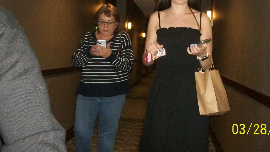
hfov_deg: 45.4
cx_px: 146
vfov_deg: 26.0
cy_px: 26
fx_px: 322
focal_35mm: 45
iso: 400
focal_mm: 5.7
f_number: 2.9
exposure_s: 1/125
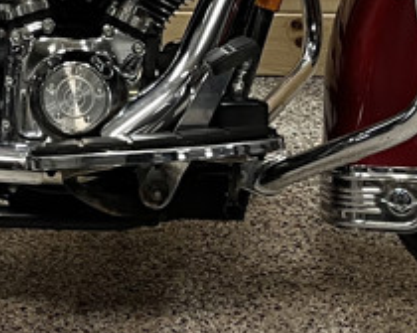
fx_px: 1592
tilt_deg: -8.6
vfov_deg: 11.2
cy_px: -258
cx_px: -74
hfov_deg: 14.5
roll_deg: +0.6
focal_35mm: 129
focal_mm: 5.1
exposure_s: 1/60
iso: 80
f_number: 1.6
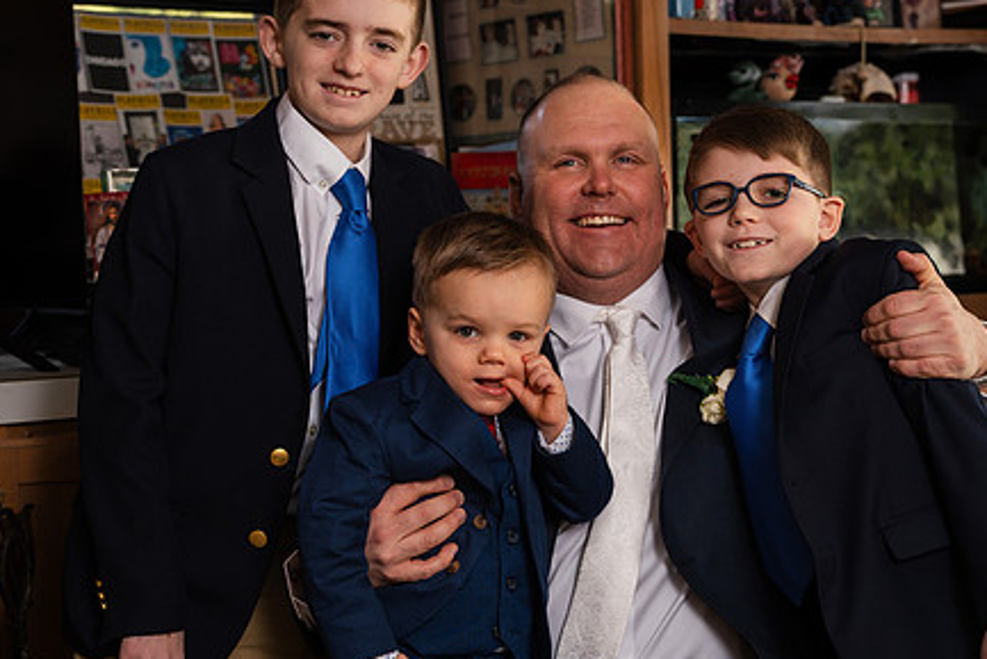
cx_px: 522
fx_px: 2057
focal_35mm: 75
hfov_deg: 27.0
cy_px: 339
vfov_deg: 18.2
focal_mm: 56
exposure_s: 1/200
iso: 320
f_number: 4
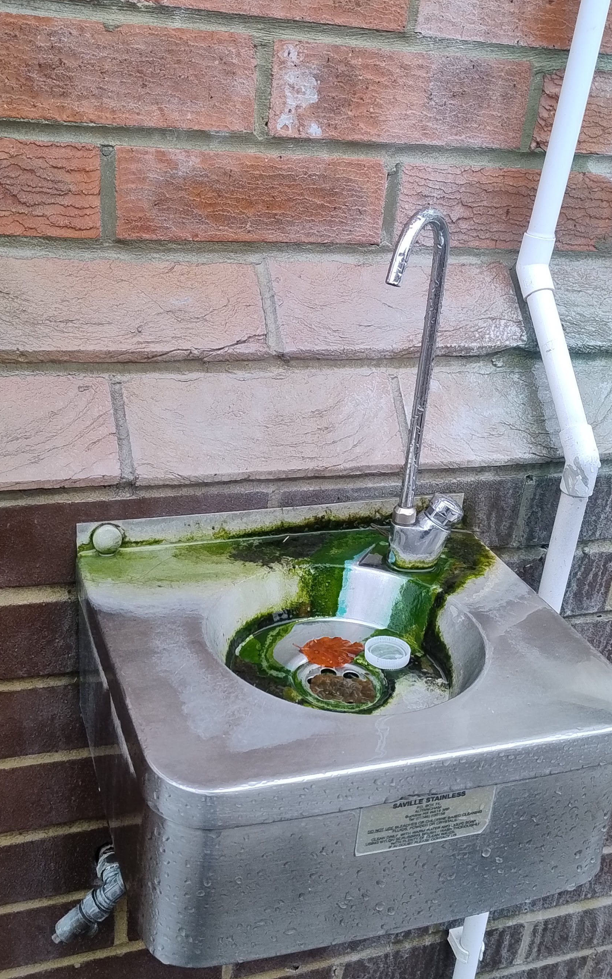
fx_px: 1041
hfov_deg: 32.8
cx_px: 293
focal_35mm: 39
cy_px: 532
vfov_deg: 50.3
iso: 422
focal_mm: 5.56
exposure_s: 1/50
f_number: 1.8
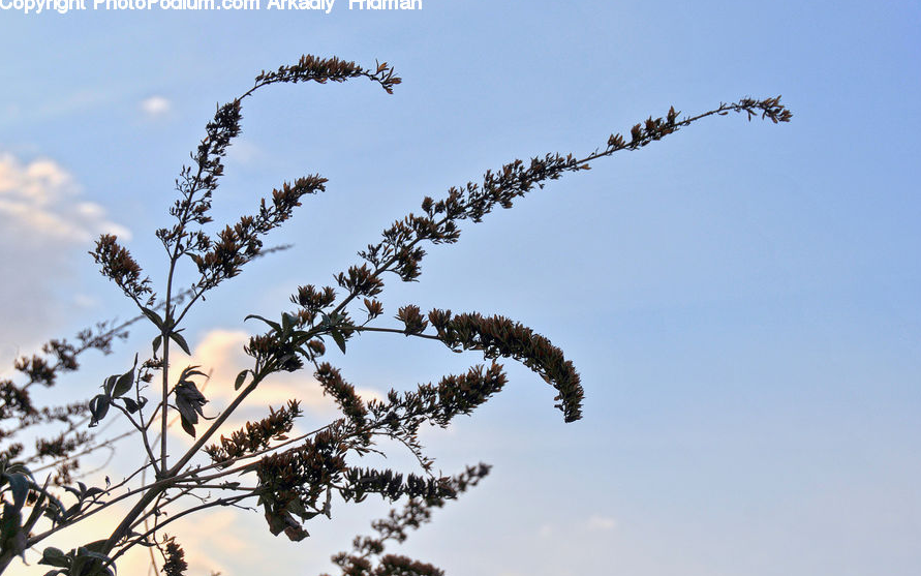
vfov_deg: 17.6
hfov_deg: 27.8
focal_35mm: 74
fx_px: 1858
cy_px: 286
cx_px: 463
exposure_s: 1/800
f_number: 7.1
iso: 200
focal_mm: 48
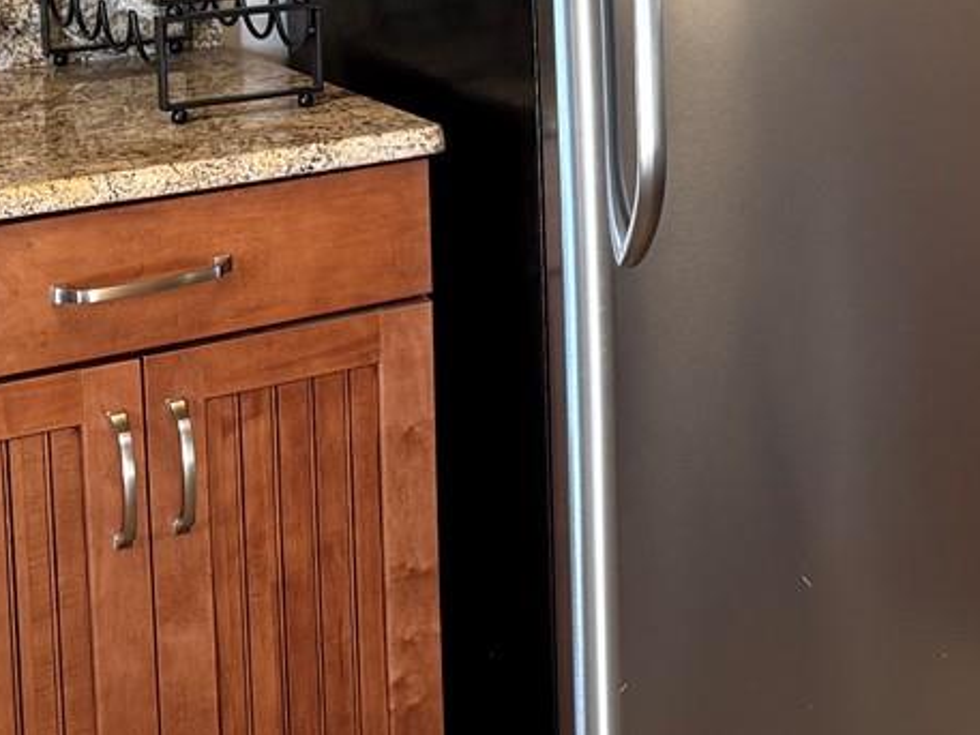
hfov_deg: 21.8
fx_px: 2379
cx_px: 1139
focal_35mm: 84
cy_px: -129
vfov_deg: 16.9
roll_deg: +0.3
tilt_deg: -5.6
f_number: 1.78
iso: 160
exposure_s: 1/60
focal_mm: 6.76
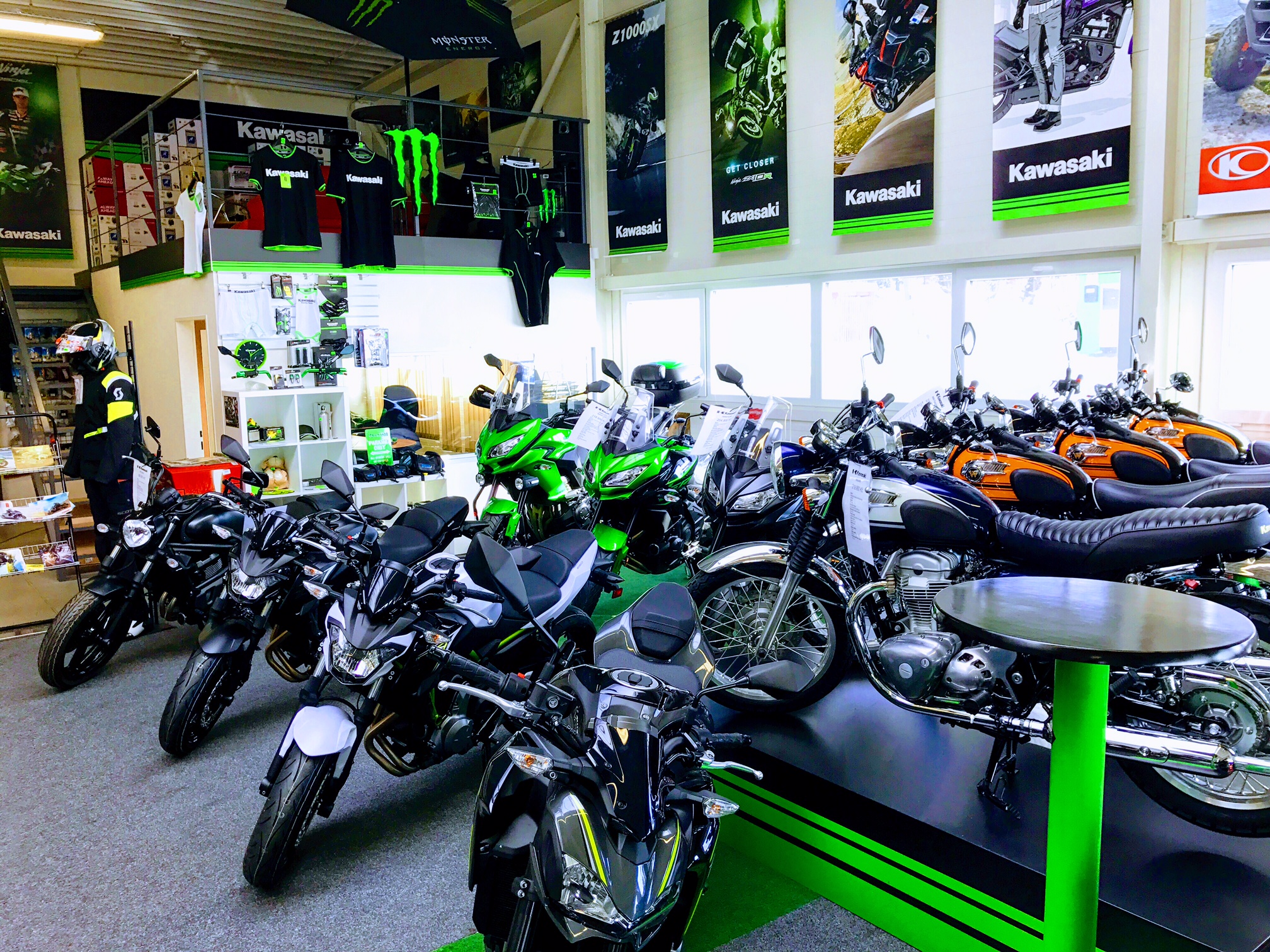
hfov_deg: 63.4
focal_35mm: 28
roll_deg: +1.1
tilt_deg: -7.4
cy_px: 476
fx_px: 1027
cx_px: 635
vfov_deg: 49.7
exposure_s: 1/147
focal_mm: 3.99
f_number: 1.8
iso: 20
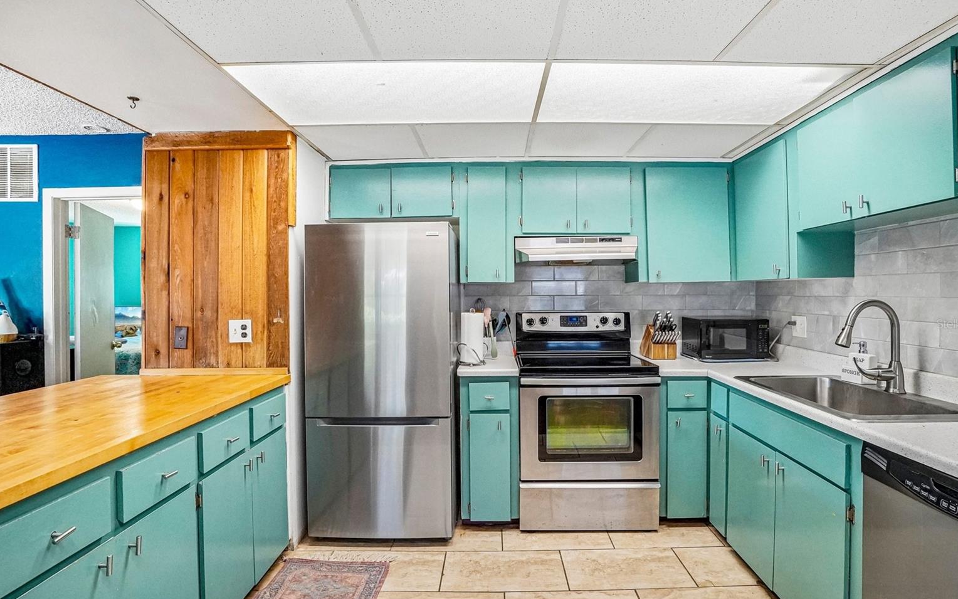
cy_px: 324
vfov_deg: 71.1
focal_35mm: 16
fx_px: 418
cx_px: 491
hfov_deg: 97.8
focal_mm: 10
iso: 2000
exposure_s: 1/30
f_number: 8
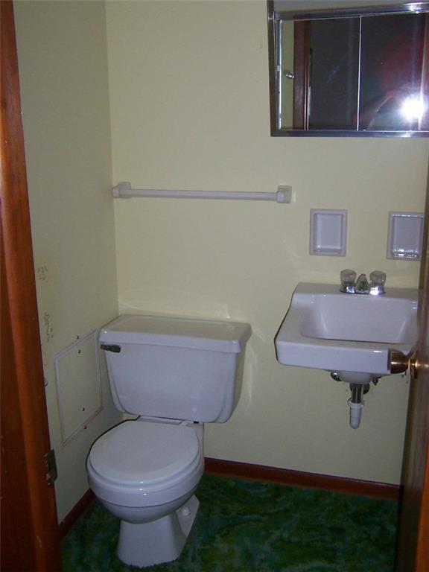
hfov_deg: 39.7
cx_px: 214
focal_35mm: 36
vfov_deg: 51.4
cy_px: 286
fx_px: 595
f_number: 2.8
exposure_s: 1/60
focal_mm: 5.6
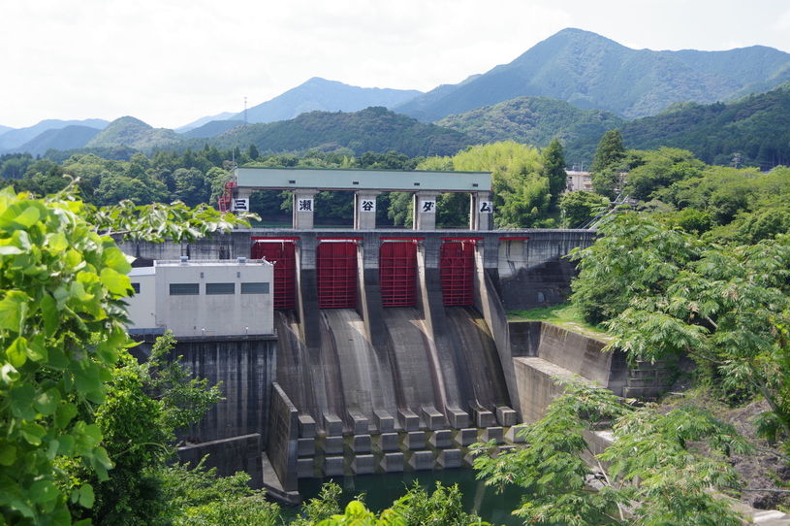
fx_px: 921
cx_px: 395
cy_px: 263
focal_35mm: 42
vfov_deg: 31.8
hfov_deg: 46.4
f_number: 5.6
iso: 200
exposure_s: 1/400
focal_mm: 28
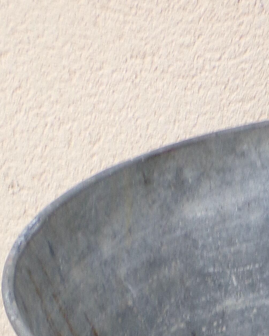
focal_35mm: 133
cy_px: 473
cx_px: 416
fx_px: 1323
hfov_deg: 11.1
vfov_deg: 13.8
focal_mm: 6.6
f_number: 3.3
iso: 80
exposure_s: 1/42
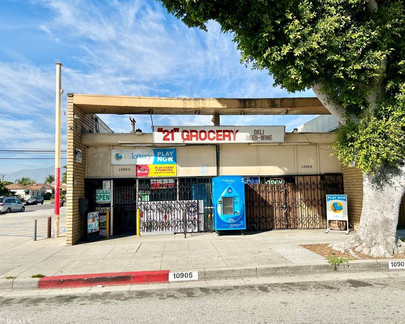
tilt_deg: +7.5
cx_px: 209
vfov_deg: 51.5
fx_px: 336
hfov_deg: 62.2
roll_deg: +3.5
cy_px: 161
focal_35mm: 28
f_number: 1.6
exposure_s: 1/5848
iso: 50
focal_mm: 5.1
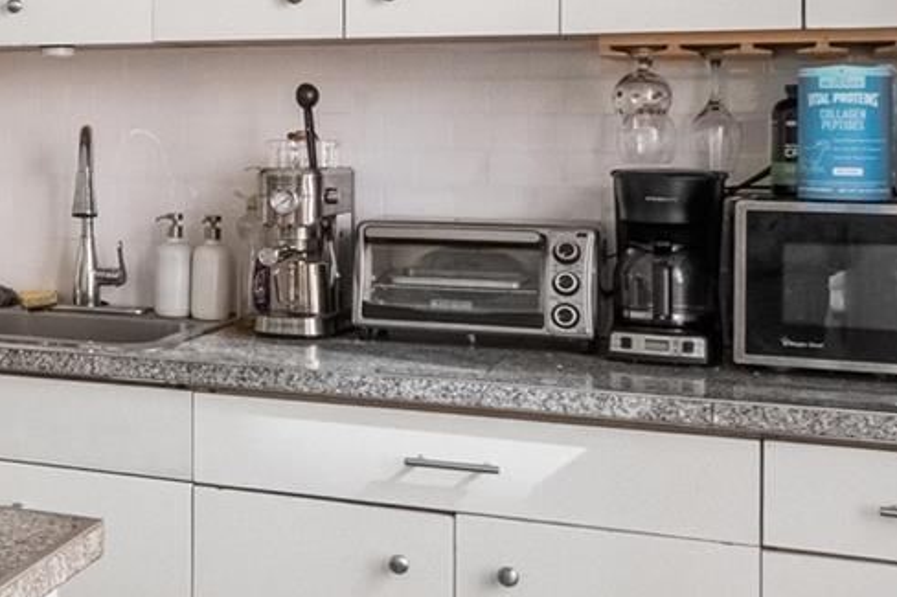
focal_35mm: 63
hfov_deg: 27.8
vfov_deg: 21.5
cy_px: 192
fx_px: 1569
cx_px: -193
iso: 1250
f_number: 9
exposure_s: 1/1600
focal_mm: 10
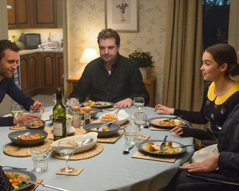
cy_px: 108
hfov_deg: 28.7
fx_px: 467
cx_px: 104
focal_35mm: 66
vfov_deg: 23.1
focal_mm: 40
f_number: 4.5
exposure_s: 1/250
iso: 1600
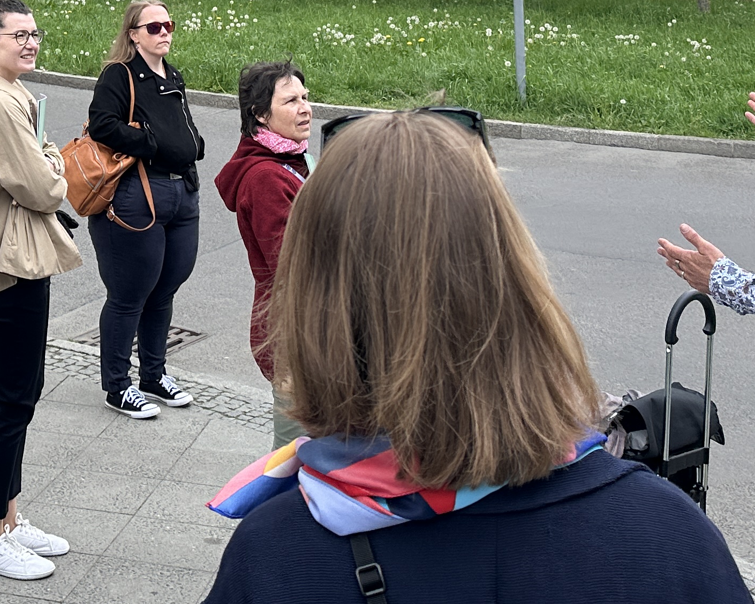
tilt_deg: +2.9
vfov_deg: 20.9
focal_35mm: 67
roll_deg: -0.2
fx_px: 1497
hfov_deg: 27.2
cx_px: 66
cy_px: -160
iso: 80
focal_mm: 6.86
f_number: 1.78
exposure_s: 1/843
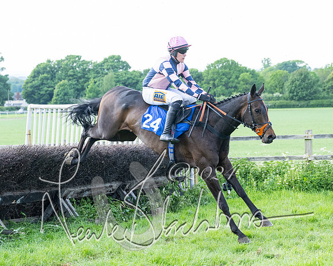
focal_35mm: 113
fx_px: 1118
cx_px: 129
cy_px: 135
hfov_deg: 16.9
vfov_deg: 13.6
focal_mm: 70
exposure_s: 1/2000
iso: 1000
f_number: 4
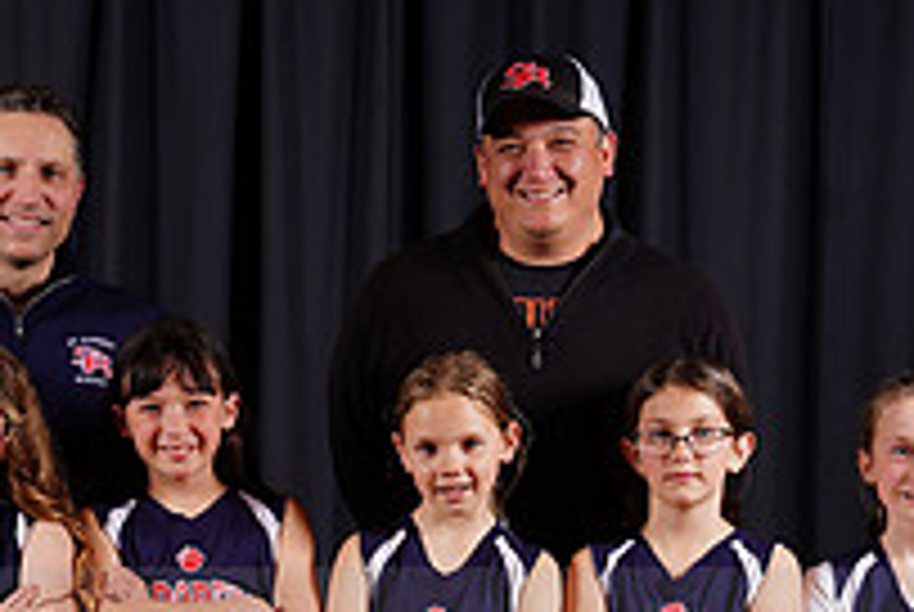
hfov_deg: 11.6
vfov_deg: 7.7
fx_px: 4500
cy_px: 628
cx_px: 252
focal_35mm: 177
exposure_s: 1/200
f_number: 5.6
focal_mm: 62
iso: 200
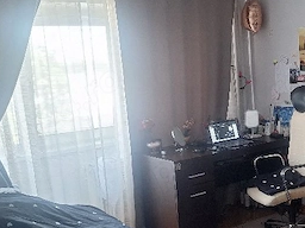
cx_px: 275
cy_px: 133
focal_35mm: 54
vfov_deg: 27.0
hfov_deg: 33.6
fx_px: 476
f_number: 1.8
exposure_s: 1/33
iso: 200
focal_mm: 5.54
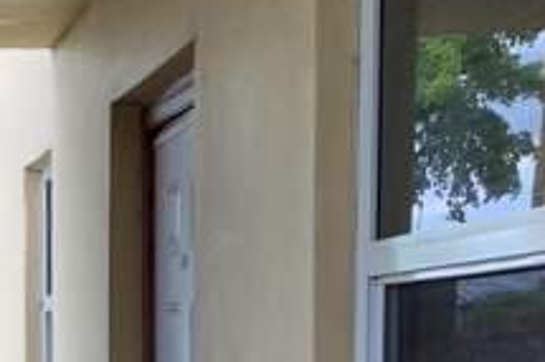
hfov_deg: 15.9
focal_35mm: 120
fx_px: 1815
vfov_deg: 11.1
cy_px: 484
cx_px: -223
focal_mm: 3.3
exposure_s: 1/256
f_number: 2.4
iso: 25
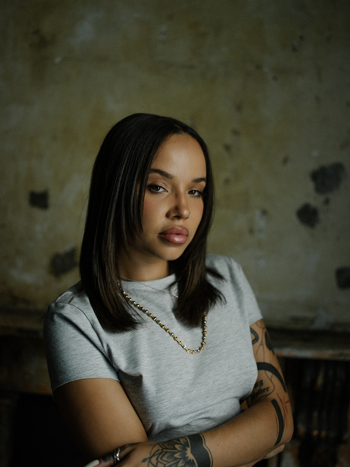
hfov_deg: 32.9
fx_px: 593
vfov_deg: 42.9
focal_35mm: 44
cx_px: 174
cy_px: 237
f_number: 2.8
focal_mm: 55
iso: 200
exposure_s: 1/80
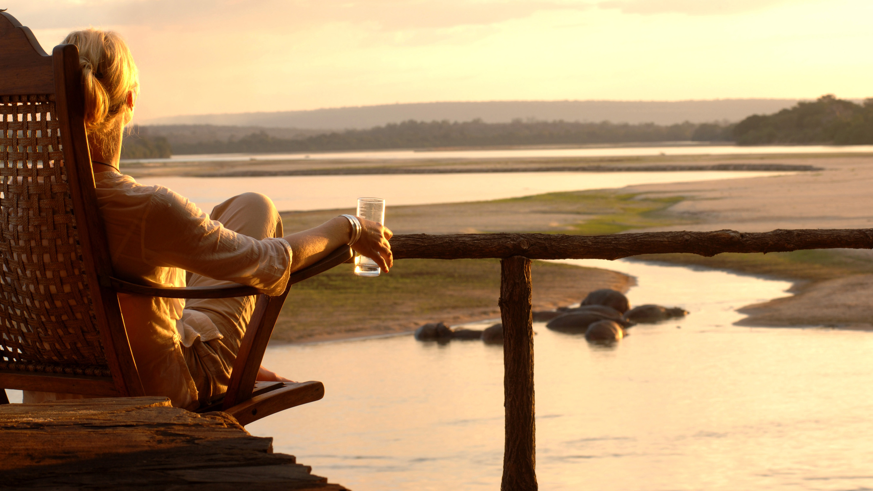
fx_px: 2917
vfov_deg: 9.6
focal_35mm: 126
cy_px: 211
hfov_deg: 17.0
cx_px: 436
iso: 100
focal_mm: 80
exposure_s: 1/20
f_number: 14
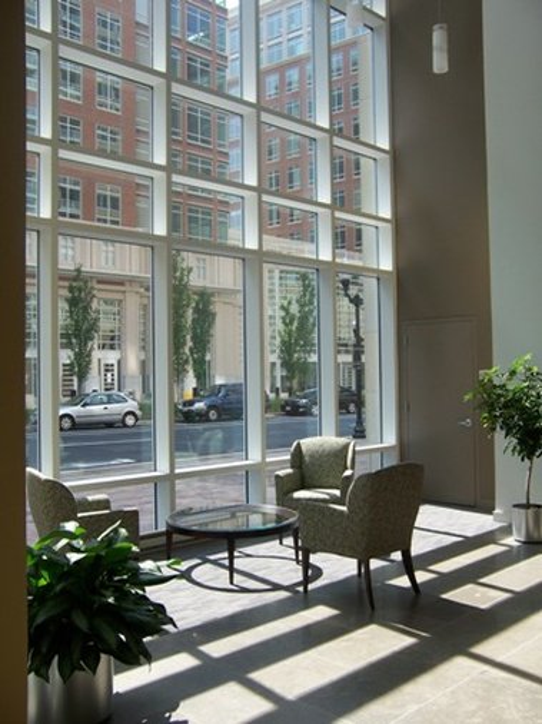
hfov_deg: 42.9
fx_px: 690
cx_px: 271
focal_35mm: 33
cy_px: 362
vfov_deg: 55.4
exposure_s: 1/180
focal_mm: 5.5
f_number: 3.4
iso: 80
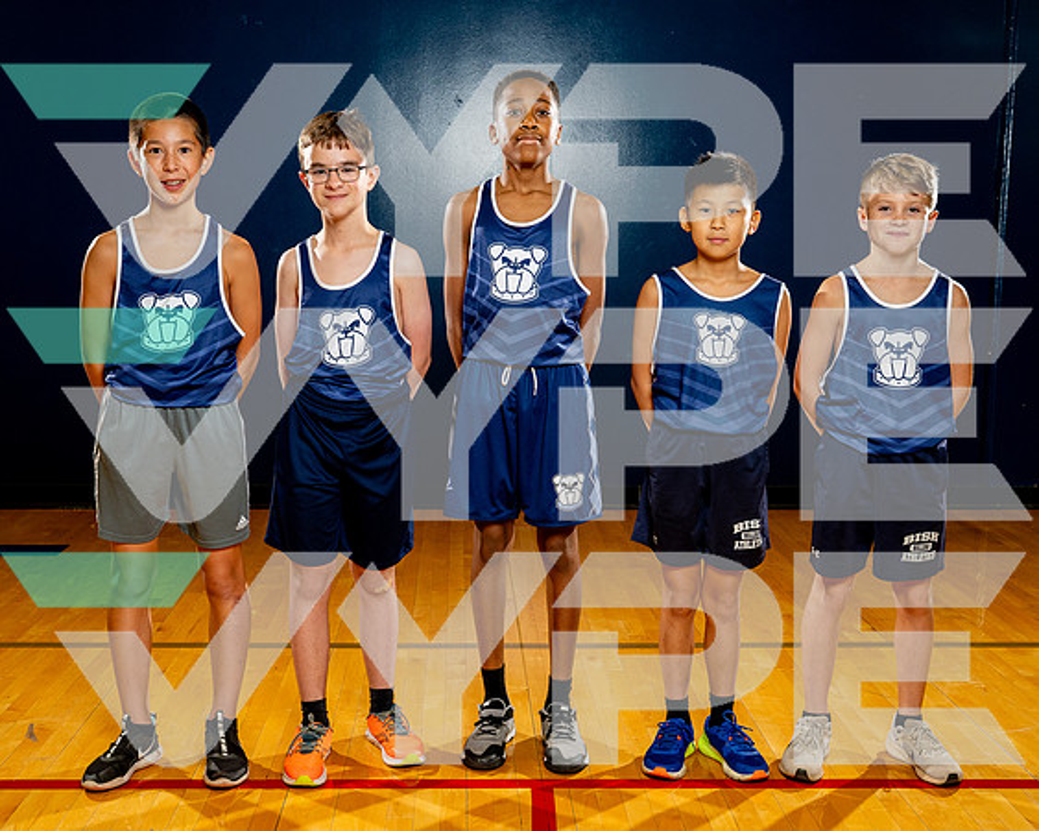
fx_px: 1304
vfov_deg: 35.3
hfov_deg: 43.4
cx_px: 493
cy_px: 402
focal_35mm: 42
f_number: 5.6
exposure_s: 1/250
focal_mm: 35
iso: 800
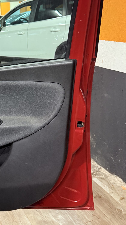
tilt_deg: -12.7
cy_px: 74
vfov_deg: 44.8
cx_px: 2
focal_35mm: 45
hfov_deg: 25.3
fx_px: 267
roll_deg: +2.7
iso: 800
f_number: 1.78
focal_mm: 6.76
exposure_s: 1/50
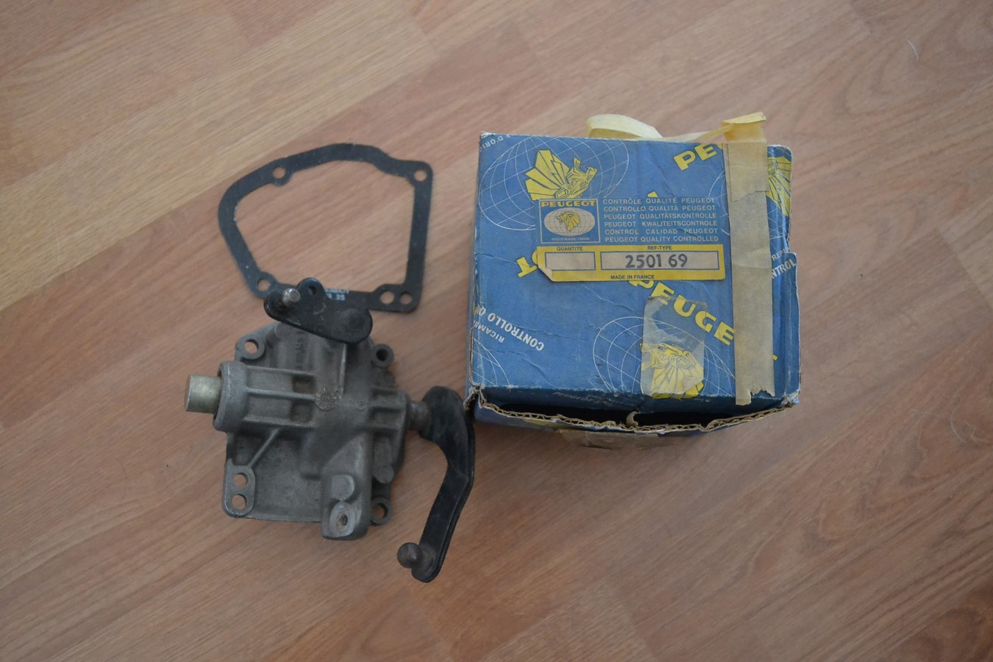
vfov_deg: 36.9
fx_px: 993
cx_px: 496
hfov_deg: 53.1
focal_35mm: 36
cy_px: 331
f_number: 4
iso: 3200
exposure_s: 1/40
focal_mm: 24
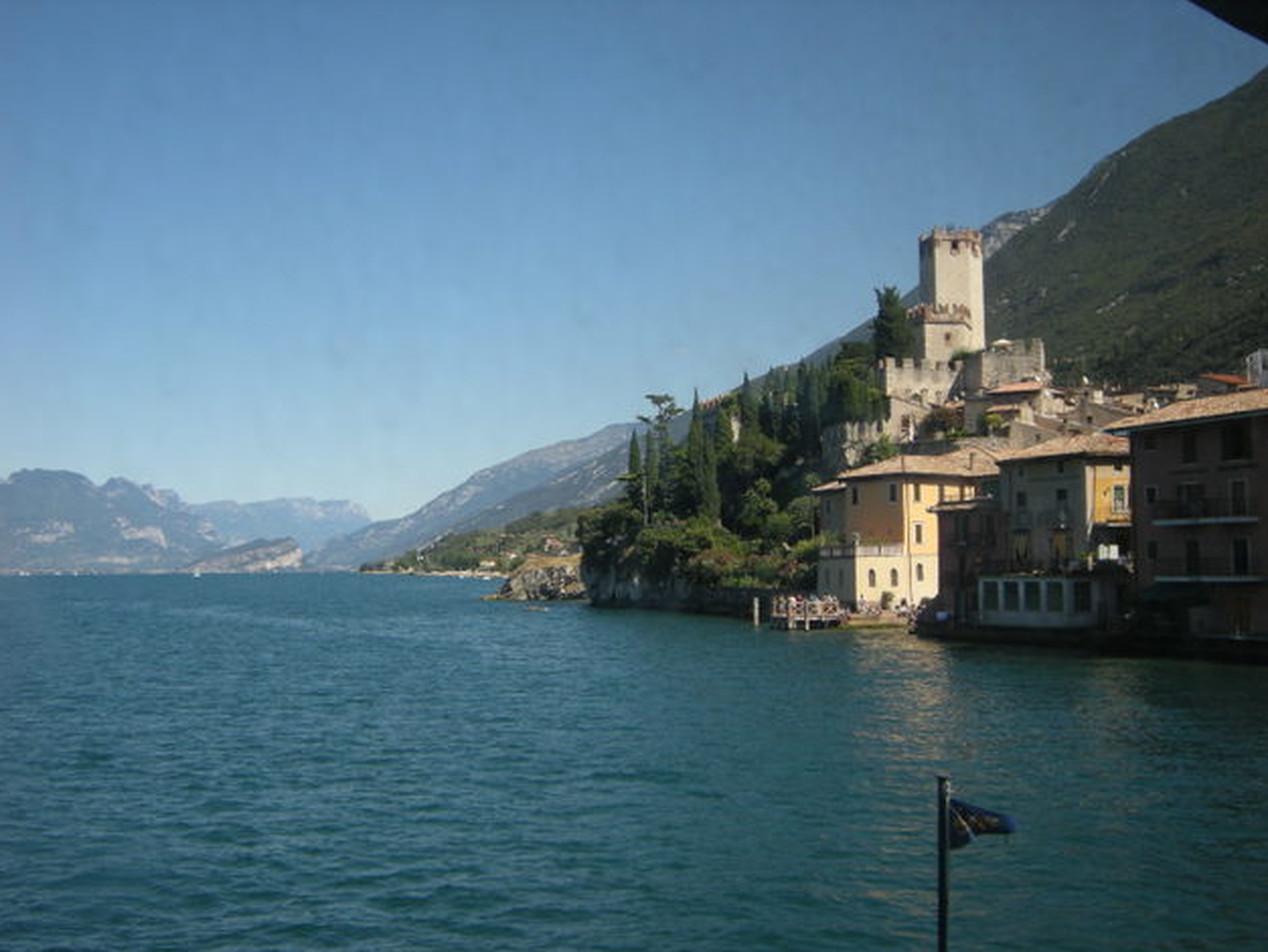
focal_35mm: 46
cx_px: 626
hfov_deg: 41.2
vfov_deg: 31.5
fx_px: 1686
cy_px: 484
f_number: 3.5
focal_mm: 7.5
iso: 64
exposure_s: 1/265
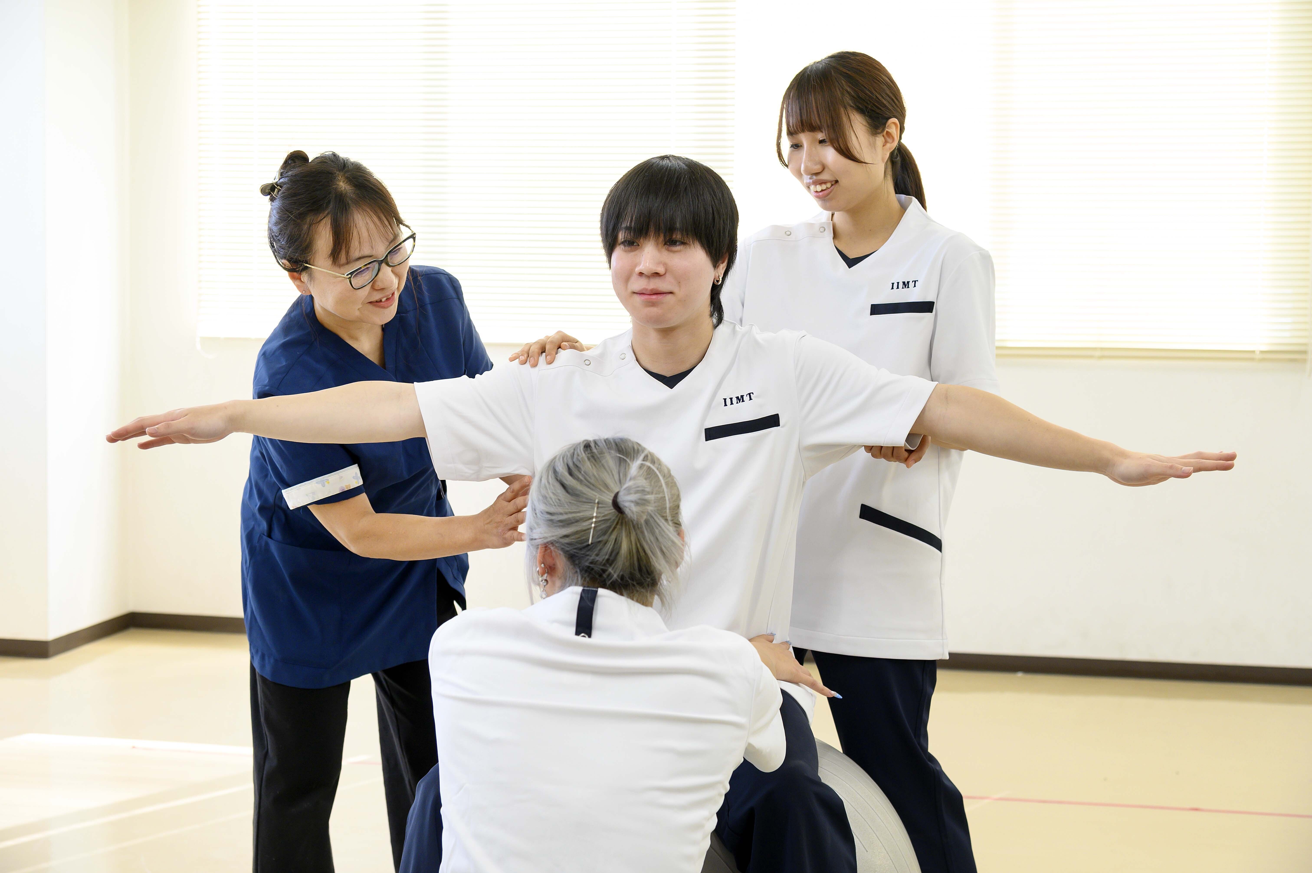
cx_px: 656
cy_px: 436
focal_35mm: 55
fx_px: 2003
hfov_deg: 36.3
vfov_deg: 24.6
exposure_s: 1/100
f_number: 5
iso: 800
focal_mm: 55
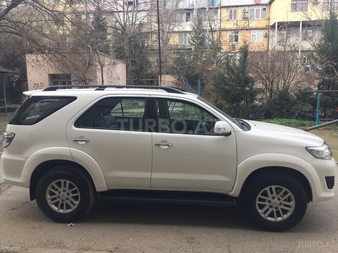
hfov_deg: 61.7
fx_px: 283
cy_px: 126
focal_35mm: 29
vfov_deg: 48.2
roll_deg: +1.0
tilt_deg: -7.8
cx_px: 169
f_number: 2.2
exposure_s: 1/222
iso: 32
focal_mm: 4.15
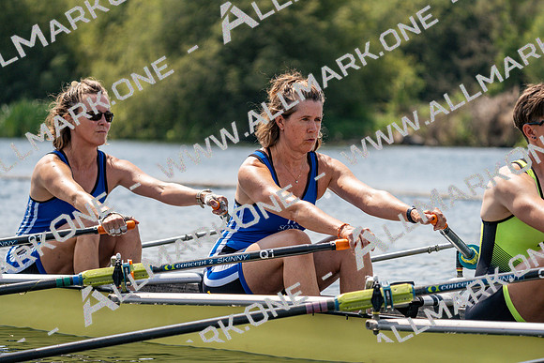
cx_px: 272
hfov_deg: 10.3
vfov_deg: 6.9
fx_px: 3023
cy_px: 182
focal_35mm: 200
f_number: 5.6
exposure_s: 1/1600
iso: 200
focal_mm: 200
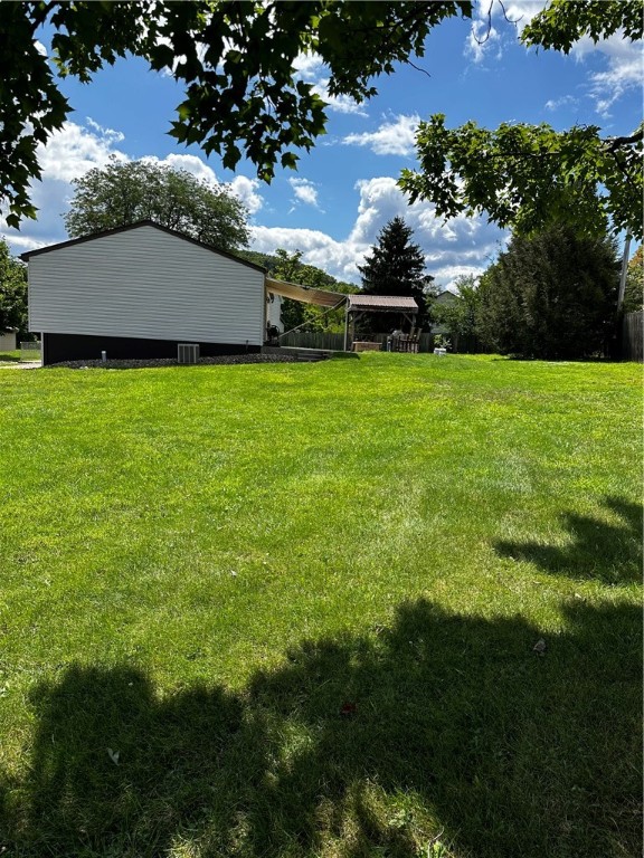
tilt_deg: -8.2
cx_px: 322
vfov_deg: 71.6
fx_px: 595
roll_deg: -3.7
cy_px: 429
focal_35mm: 24
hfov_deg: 56.8
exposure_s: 1/3597
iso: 80
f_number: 1.78
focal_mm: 6.86
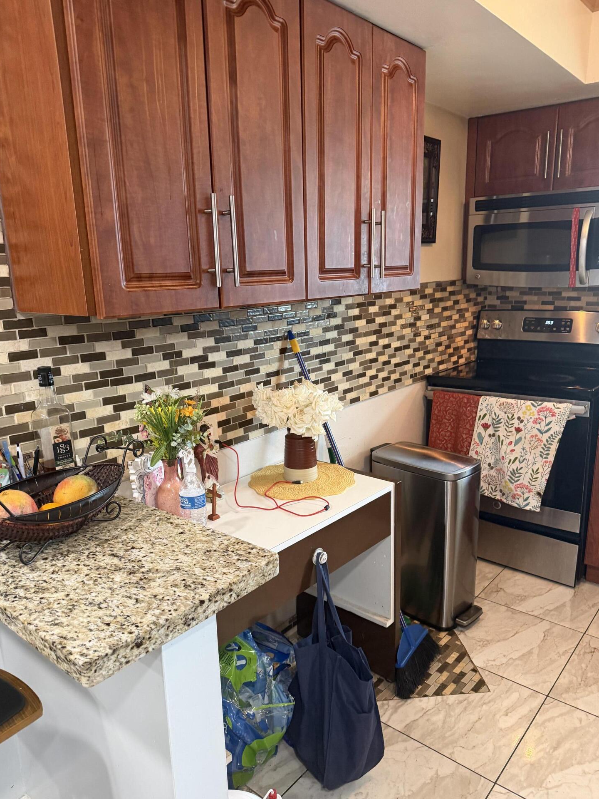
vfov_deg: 69.4
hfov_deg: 54.9
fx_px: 577
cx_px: 301
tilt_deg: -14.7
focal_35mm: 25
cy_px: 416
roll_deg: +1.4
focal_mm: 6.76
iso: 320
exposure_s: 1/60
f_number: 1.78
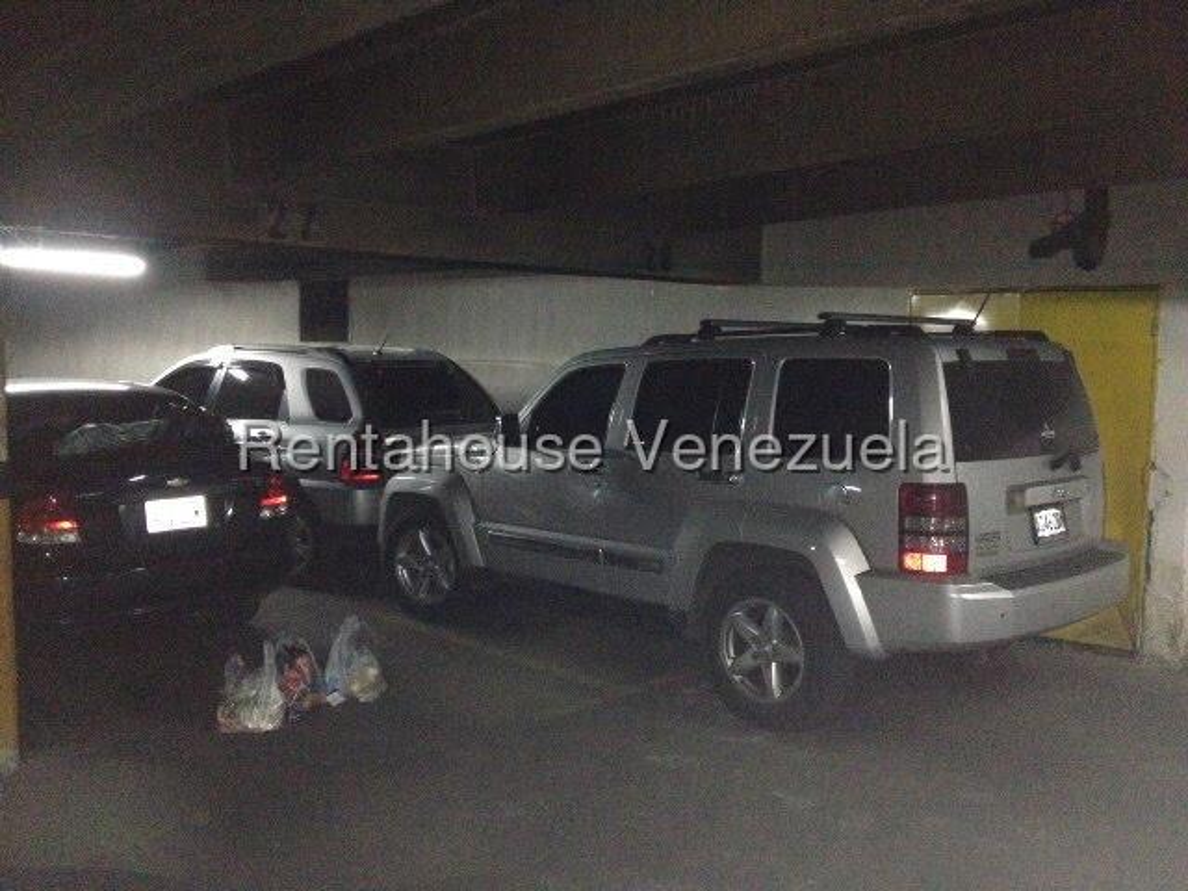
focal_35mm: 35
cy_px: 446
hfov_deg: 52.6
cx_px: 594
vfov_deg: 40.7
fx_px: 1201
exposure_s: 1/16
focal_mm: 4.28
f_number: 2.4
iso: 800
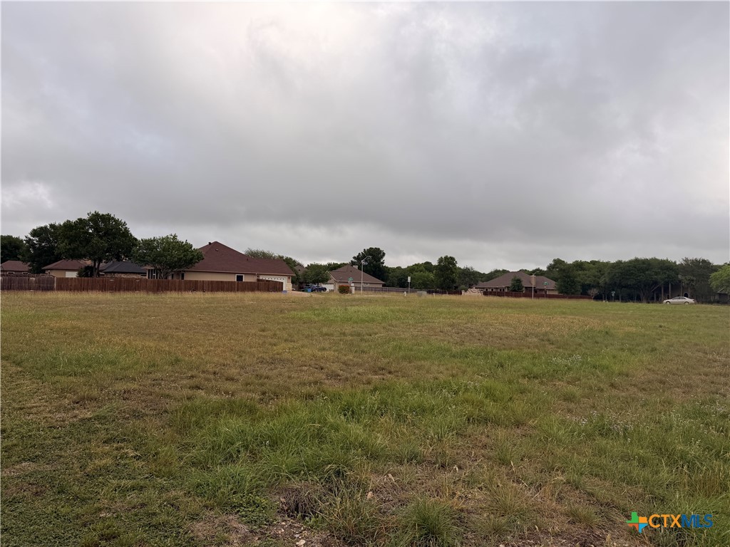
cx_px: 365
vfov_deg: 56.8
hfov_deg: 71.6
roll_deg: -0.4
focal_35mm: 24
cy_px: 274
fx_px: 506
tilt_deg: +3.0
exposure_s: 1/4975
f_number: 1.78
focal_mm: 6.76
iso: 80
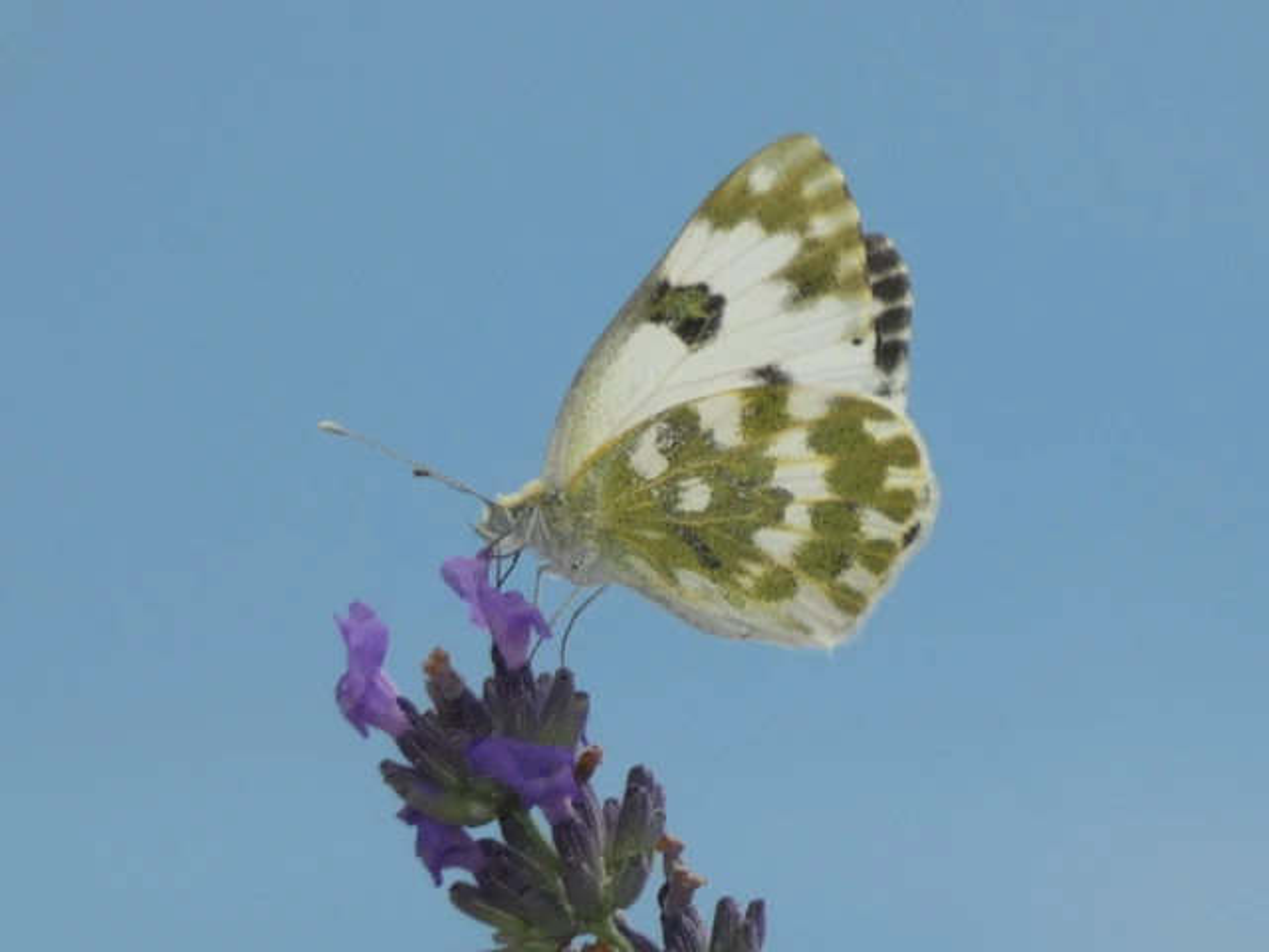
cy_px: 476
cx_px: 634
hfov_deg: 4.4
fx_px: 16643
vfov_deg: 3.3
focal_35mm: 454
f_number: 5.6
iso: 80
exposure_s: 1/200
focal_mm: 81.4
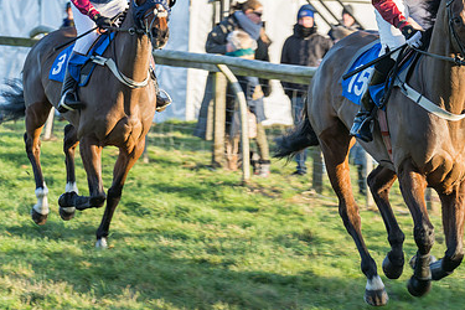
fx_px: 3952
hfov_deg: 6.7
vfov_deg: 4.5
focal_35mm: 306
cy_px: 66
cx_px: 494
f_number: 5.6
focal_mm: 137
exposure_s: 1/200
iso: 200
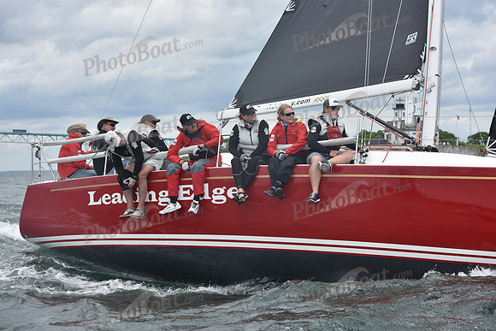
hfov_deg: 28.8
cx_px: 248
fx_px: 965
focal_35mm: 70
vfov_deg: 19.5
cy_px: 166
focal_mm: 70
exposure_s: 1/1000
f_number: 6.3
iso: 250
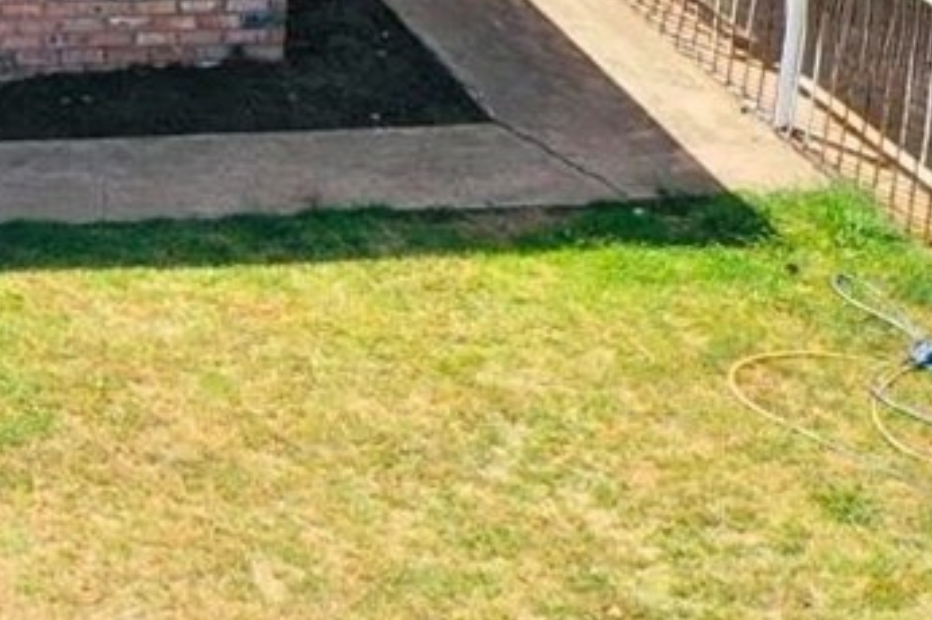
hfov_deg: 11.1
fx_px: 4268
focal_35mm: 165
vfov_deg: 7.9
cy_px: -608
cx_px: -1069
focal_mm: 10.26
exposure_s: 1/1000
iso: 100
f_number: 4.5
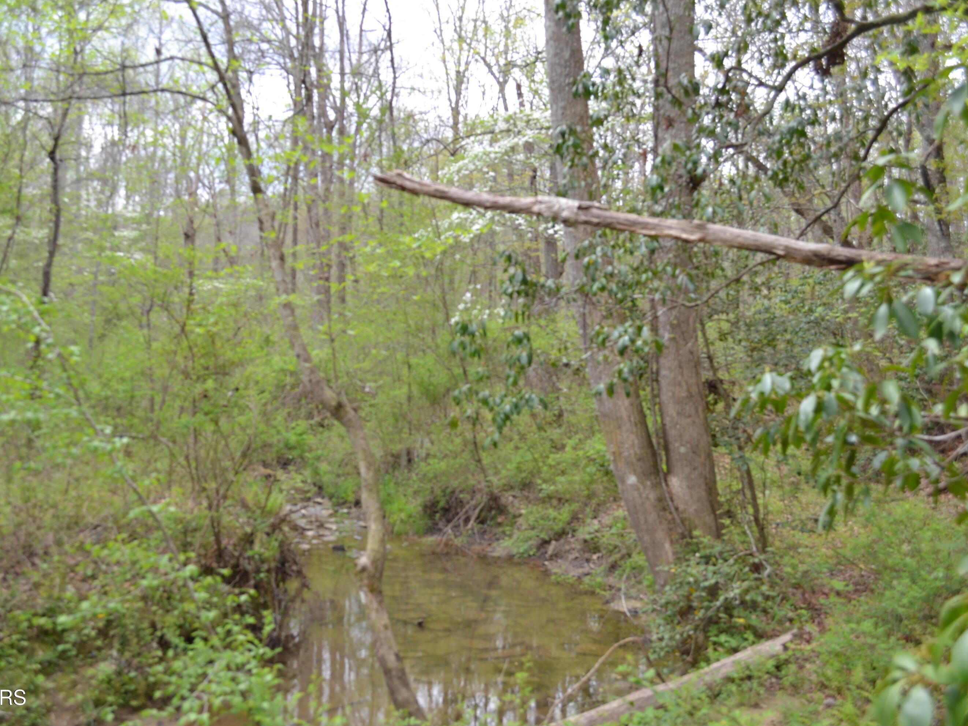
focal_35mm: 36
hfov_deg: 51.2
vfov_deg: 39.7
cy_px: 365
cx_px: 420
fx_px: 1007
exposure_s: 1/125
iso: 180
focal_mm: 22
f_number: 5.6
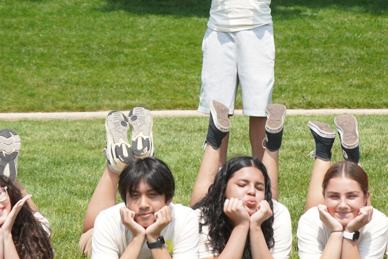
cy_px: 17
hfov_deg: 18.7
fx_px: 1175
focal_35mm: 109
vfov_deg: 12.5
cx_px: 218
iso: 100
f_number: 4.5
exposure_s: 1/400
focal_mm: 41
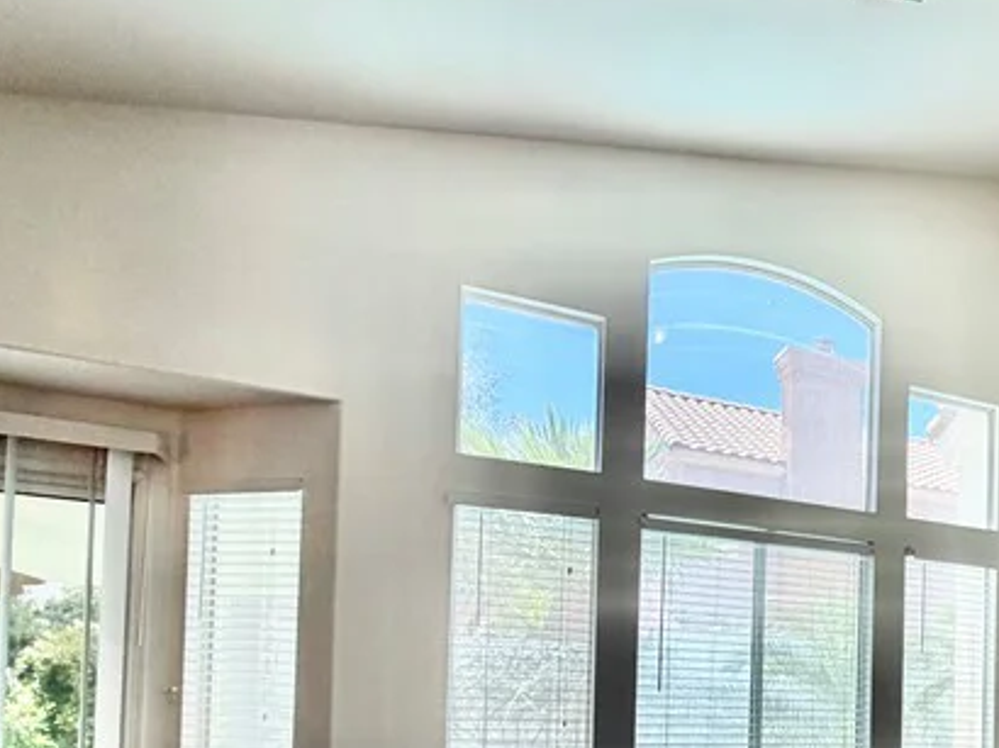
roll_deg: -0.9
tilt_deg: +2.9
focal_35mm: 35
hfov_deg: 42.9
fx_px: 1009
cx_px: 1060
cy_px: 704
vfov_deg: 37.4
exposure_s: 1/120
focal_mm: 2.22
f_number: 2.2
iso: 100
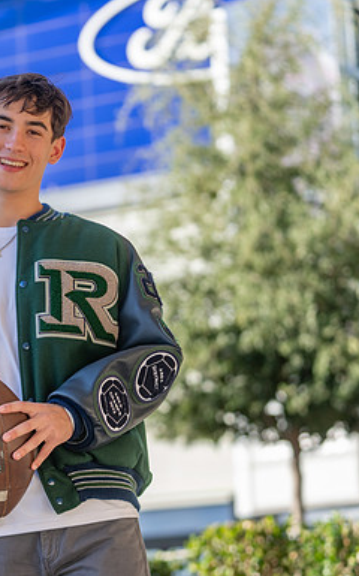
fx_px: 1976
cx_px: -18
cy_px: 288
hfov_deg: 10.3
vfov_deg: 16.6
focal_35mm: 126
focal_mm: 82
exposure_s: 1/500
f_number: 2.8
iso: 160
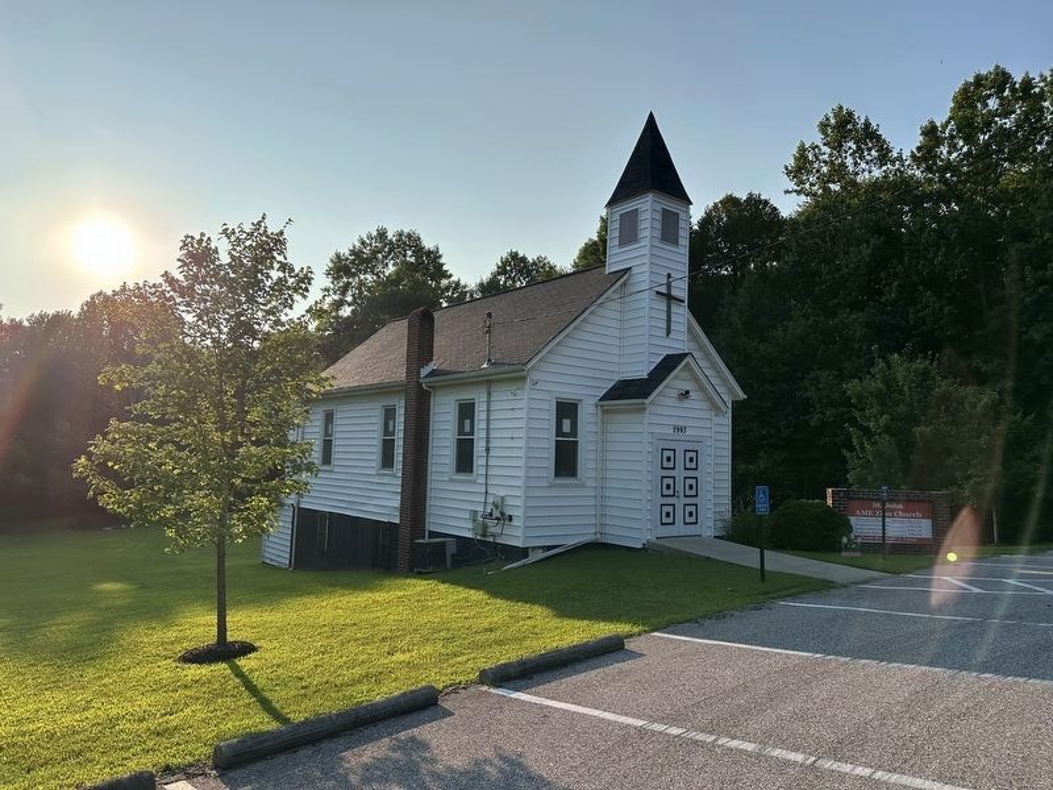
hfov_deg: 71.6
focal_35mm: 24
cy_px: 395
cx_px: 526
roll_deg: -2.5
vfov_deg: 56.8
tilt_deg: +3.8
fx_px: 730
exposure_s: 1/4545
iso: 80
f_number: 1.78
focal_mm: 6.86
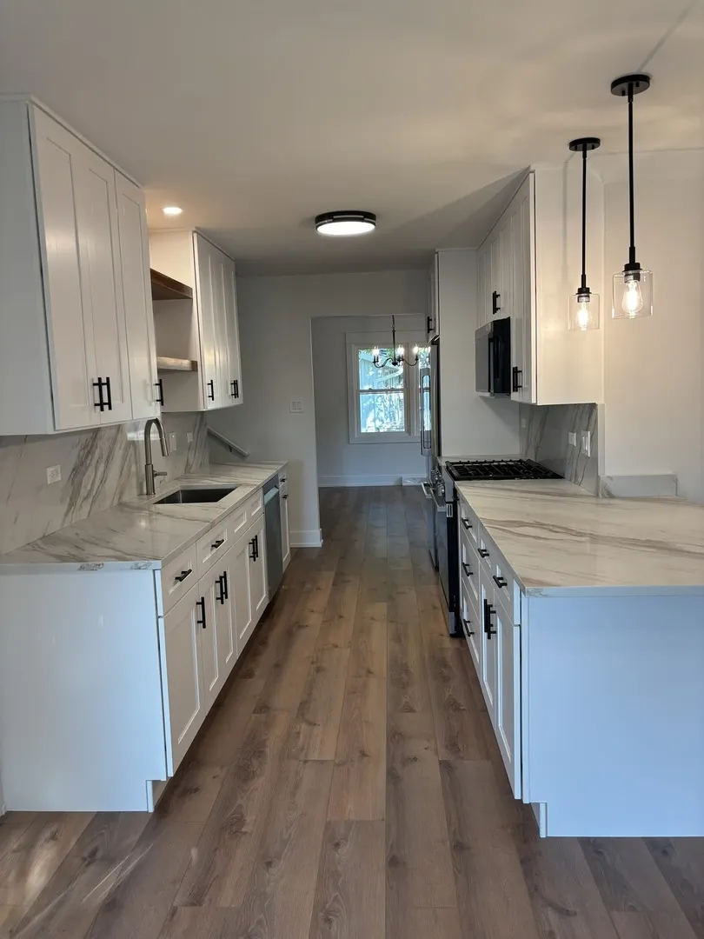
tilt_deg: -5.6
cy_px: 470
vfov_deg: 67.3
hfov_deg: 53.1
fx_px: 705
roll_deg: +1.5
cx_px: 352
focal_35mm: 26
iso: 64
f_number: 1.6
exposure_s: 1/120
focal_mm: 5.96
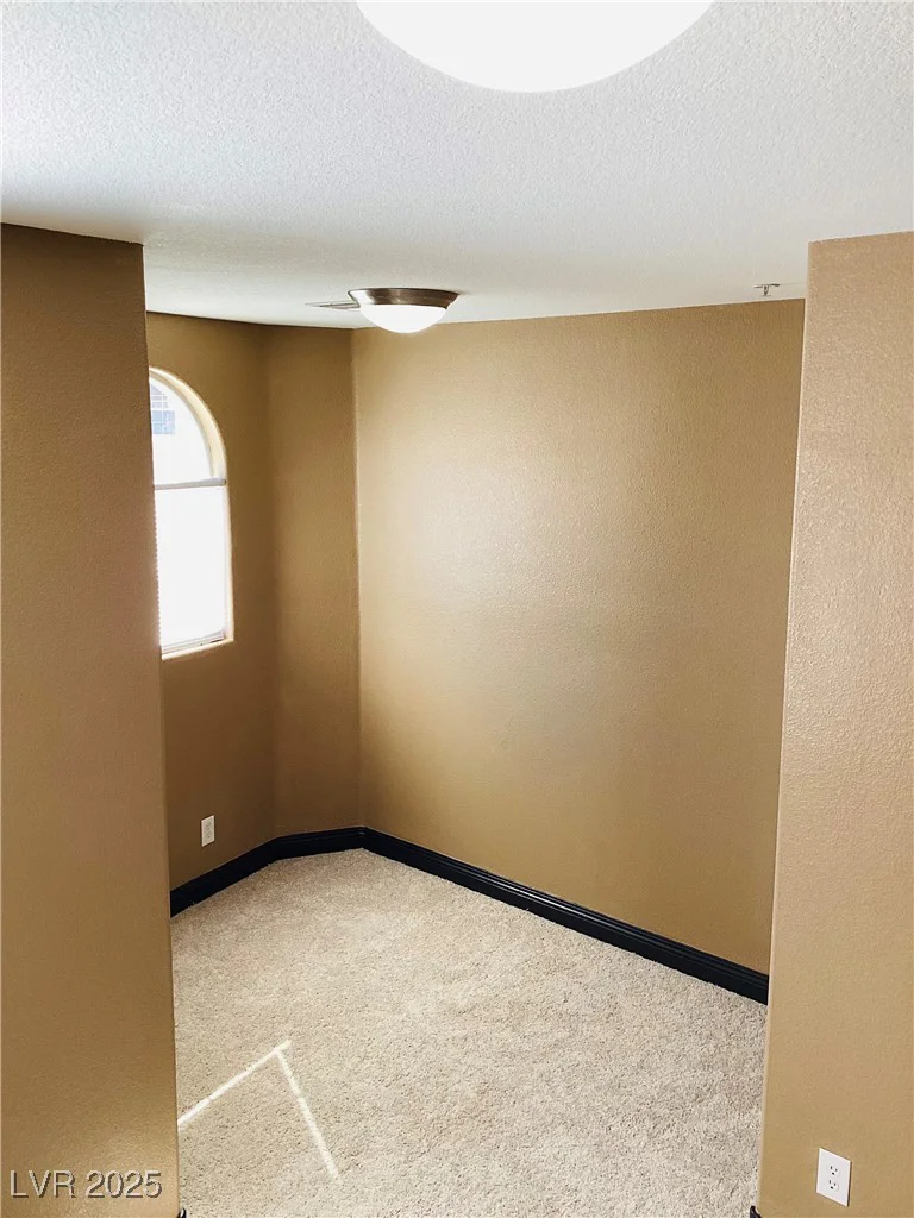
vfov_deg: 58.4
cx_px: 457
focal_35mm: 31
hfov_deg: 45.4
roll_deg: -0.8
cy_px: 609
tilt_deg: -12.2
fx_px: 1091
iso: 64
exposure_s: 1/120
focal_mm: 3.3
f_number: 2.4
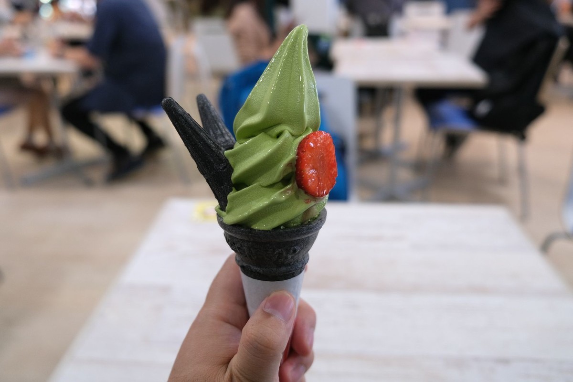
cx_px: 286
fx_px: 430
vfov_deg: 47.9
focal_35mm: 27
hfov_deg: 67.4
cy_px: 191
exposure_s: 1/70
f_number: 2.8
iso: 640
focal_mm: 18
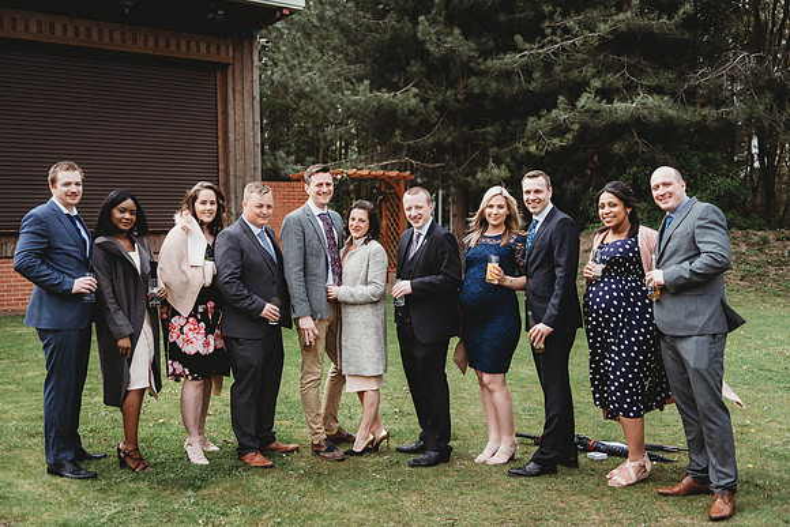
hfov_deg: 48.4
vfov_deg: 33.4
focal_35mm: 40
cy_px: 264
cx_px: 395
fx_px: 878
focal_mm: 40
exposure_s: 1/800
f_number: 2.8
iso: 200
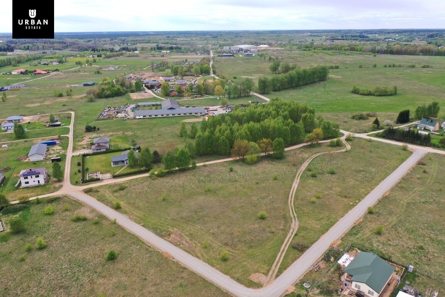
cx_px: 222
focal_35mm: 28
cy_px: 148
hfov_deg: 65.5
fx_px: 346
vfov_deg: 46.4
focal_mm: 10.26
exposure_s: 1/400
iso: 100
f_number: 4.5
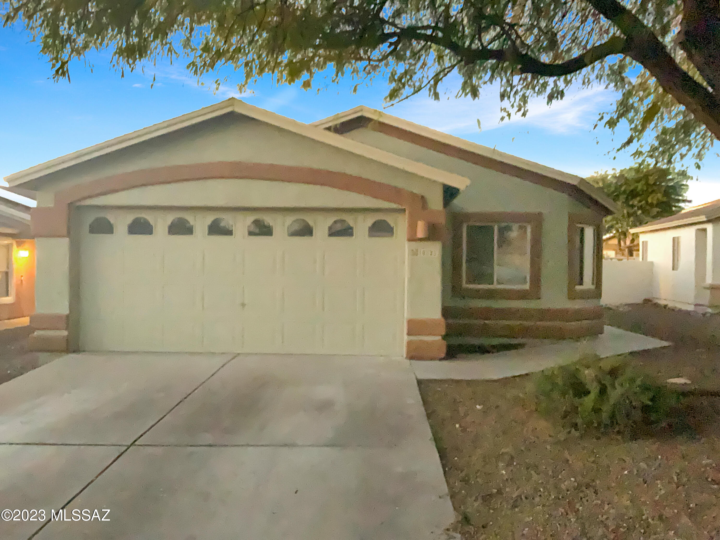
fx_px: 603
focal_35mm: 29
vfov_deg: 48.2
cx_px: 360
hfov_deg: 61.7
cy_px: 270
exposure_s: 1/15
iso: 1250
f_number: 1.8
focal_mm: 3
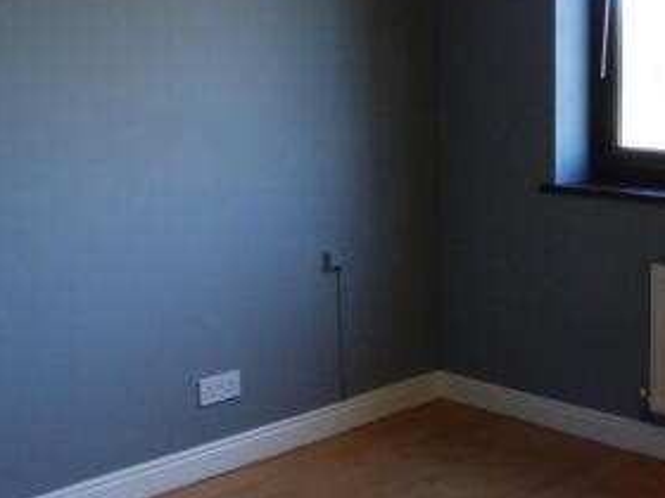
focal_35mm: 52
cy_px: 184
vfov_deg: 27.9
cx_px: 609
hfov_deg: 34.6
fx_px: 999
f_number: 2.8
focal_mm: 4.5
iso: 320
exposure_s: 1/125
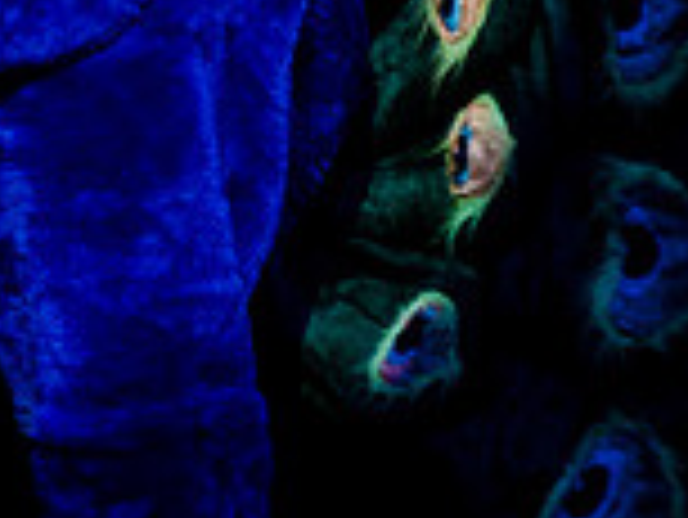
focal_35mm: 1090
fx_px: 21681
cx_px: -49
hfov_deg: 1.8
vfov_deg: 1.4
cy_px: -261
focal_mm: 200
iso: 1000
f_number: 4.5
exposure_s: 1/800
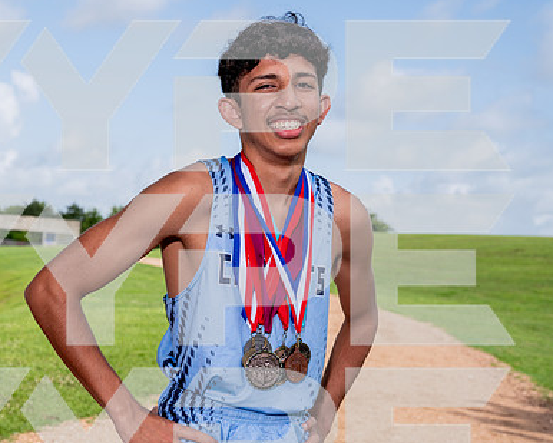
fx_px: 1015
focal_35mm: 62
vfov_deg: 24.6
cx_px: 150
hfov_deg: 30.1
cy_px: 270
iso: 100
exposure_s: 1/640
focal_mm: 44
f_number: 5.6
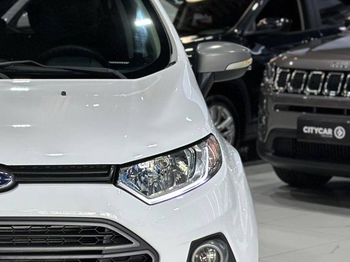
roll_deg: +0.1
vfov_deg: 12.4
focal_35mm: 119
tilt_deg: -8.8
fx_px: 1204
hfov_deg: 16.2
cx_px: -6
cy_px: 182
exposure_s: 1/120
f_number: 1.78
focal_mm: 6.86
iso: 100
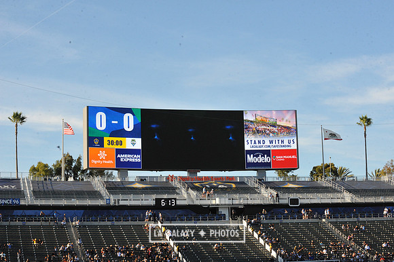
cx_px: 197
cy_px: 131
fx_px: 875
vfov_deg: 17.0
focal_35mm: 80
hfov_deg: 25.4
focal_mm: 80
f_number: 14
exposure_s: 1/800
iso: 1600
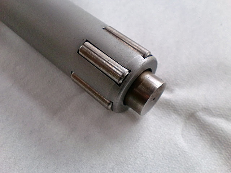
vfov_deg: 40.7
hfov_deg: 52.6
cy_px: 86
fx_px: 234
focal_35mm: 35
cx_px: 116
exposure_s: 1/60
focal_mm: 6.3
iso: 250
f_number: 3.1
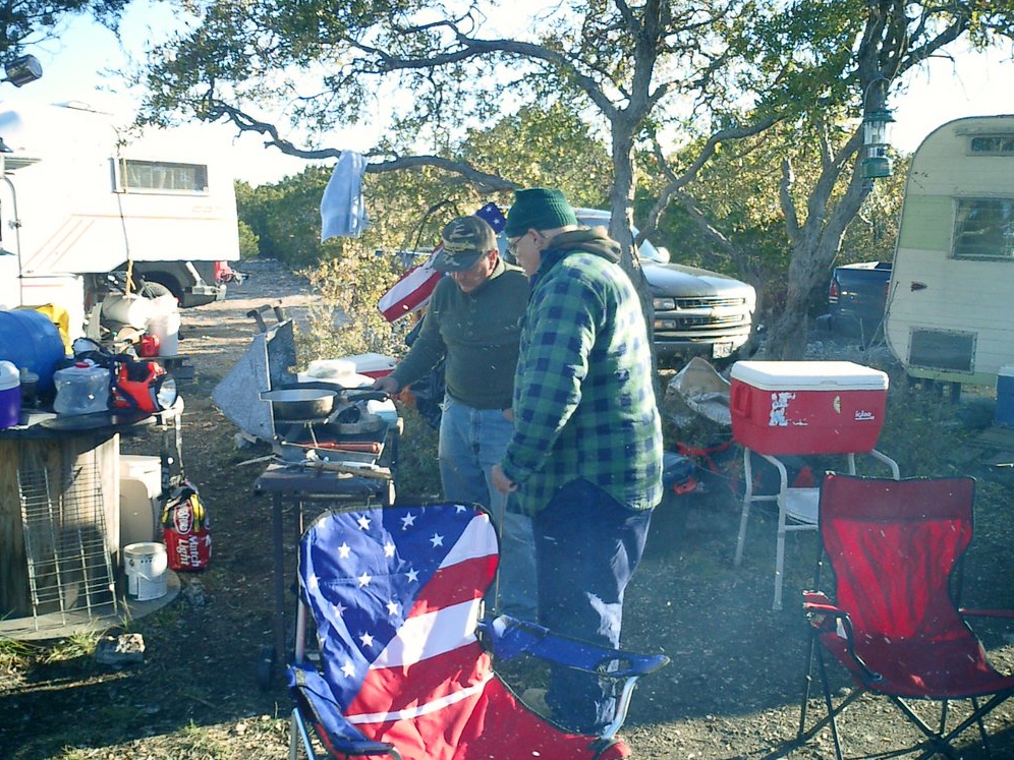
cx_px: 502
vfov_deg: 38.7
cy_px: 385
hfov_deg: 50.1
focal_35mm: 37
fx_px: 1084
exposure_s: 1/250
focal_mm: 7.5
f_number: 3.2
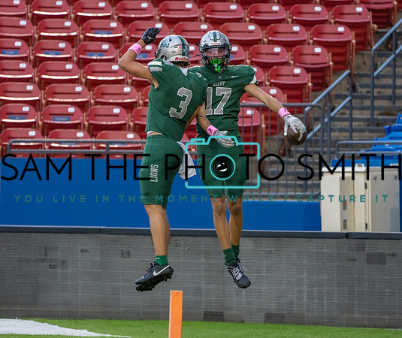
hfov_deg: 3.8
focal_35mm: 496
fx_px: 6026
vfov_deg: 3.2
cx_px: 226
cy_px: 163
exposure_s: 1/1250
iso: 5000
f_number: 5.6
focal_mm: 400
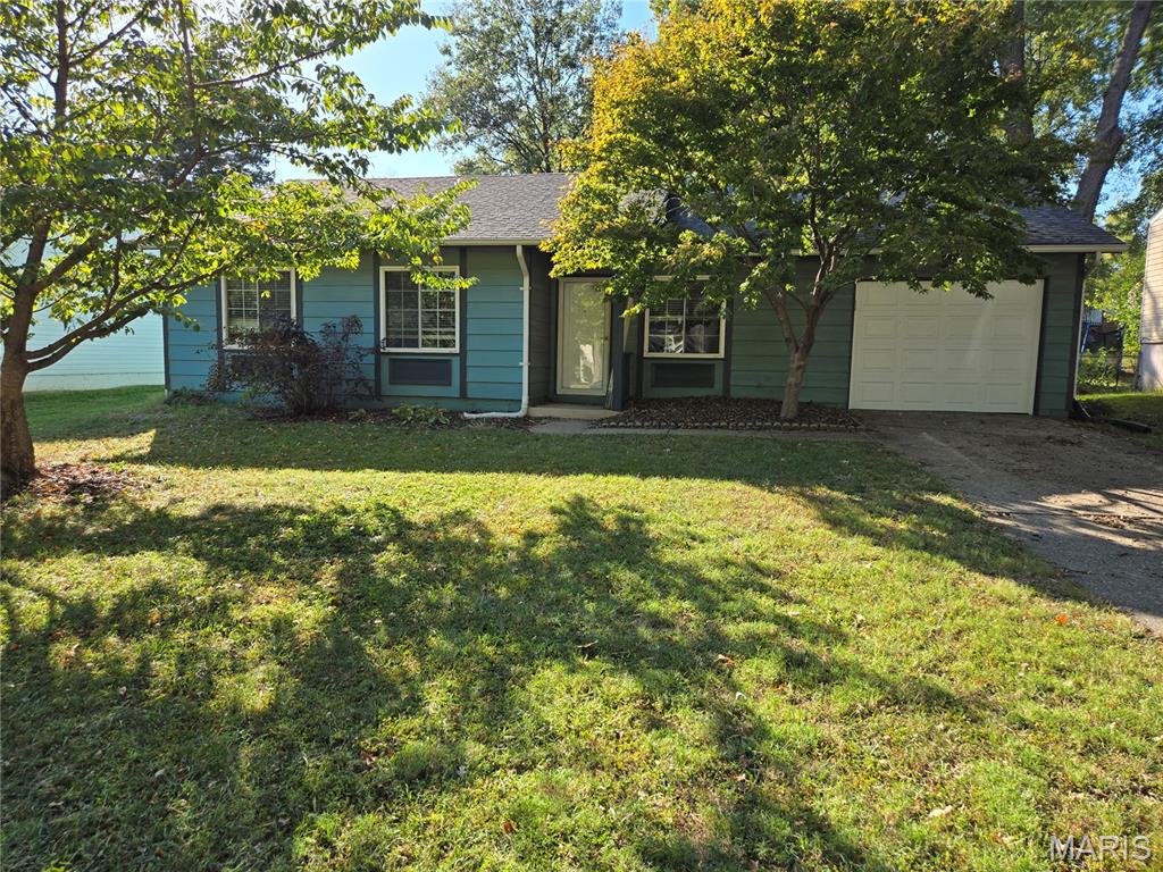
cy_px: 436
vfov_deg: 58.9
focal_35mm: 23
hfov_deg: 73.9
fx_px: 773
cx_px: 582
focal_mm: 5.4
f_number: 1.8
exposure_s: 1/803
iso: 25
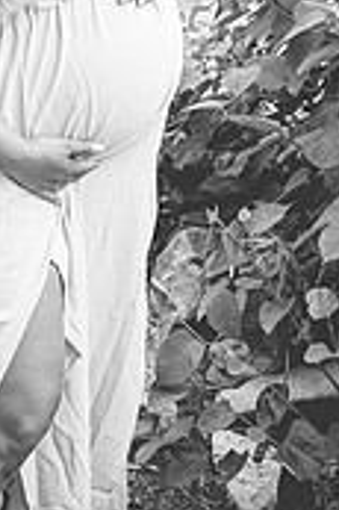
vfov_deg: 22.3
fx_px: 1217
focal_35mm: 86
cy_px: -53
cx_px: 57
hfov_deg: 15.7
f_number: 4
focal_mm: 33
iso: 400
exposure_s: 1/640
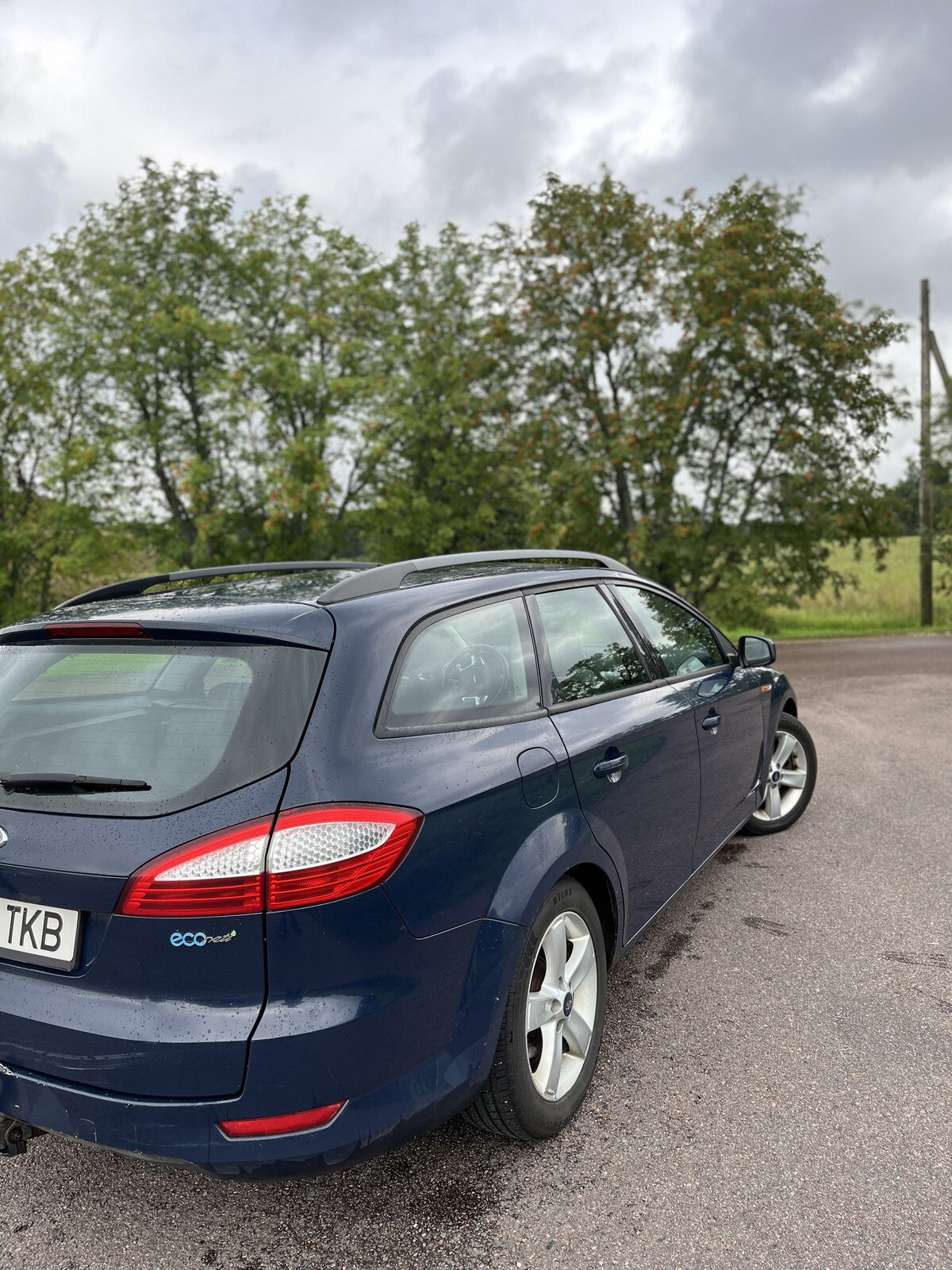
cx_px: 476
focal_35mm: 26
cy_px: 635
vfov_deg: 67.3
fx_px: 953
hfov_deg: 53.1
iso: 50
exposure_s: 1/232
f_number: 1.6
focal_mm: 5.1
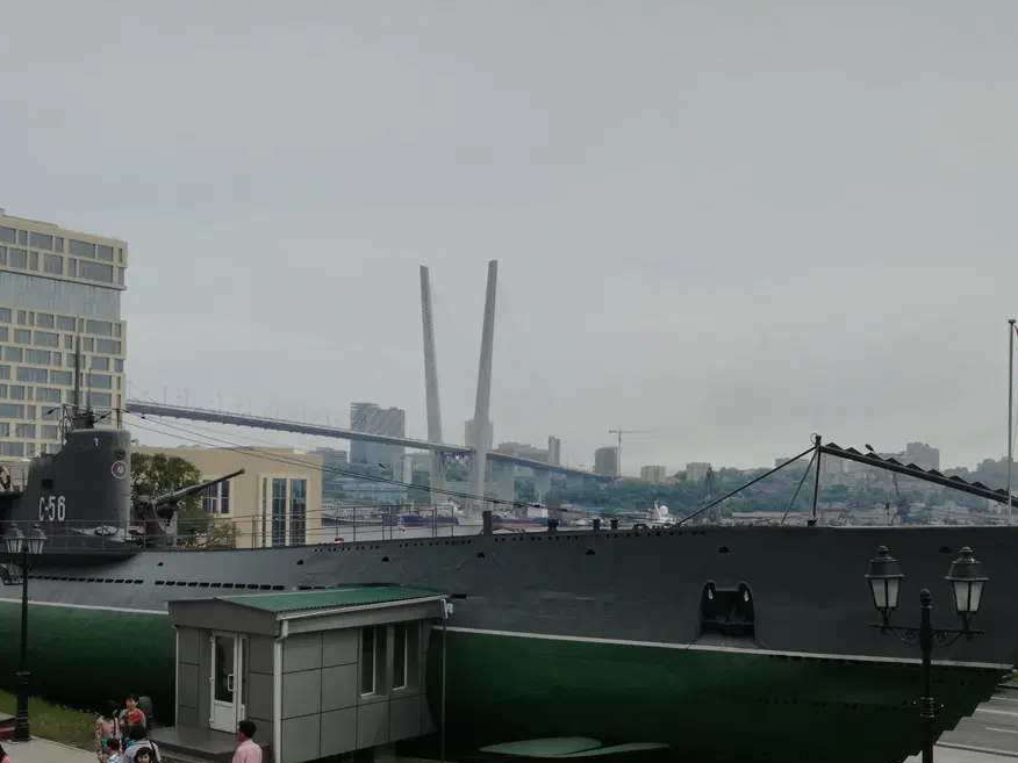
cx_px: 576
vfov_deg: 38.4
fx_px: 1088
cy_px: 483
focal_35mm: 37
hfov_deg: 50.0
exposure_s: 1/1387
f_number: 2
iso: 50
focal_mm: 3.79
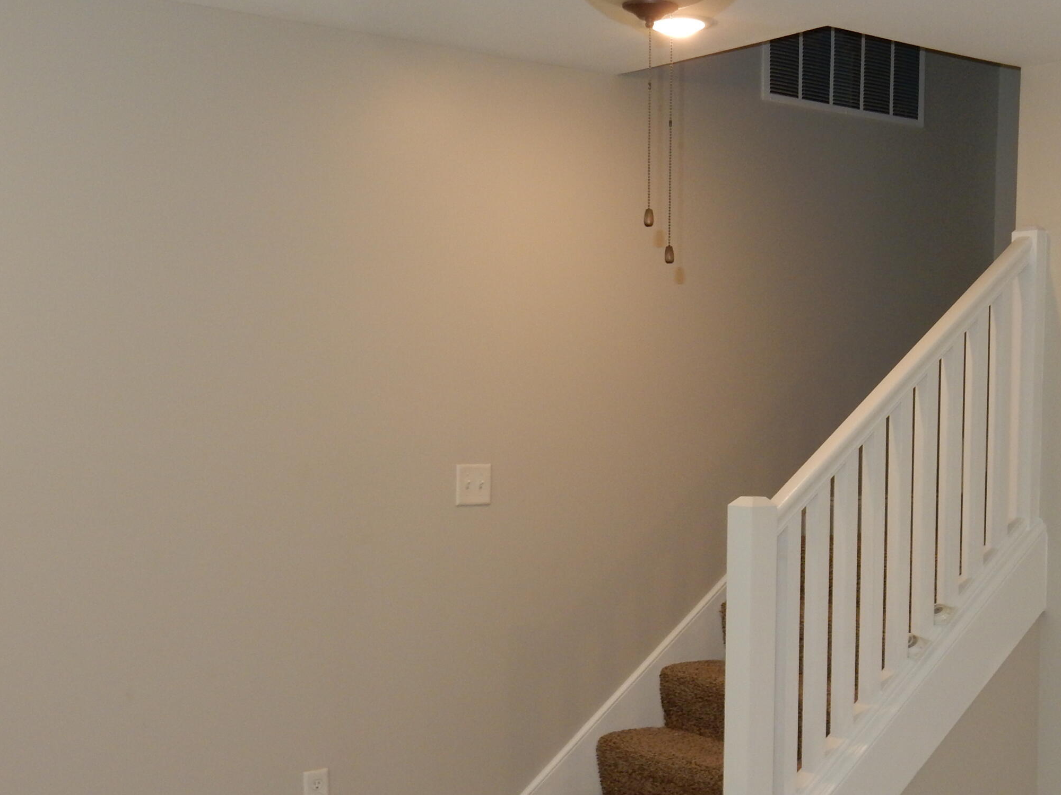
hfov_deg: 35.4
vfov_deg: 26.9
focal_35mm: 54
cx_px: 650
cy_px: 501
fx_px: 1655
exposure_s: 1/30
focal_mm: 6.4
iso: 200
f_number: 4
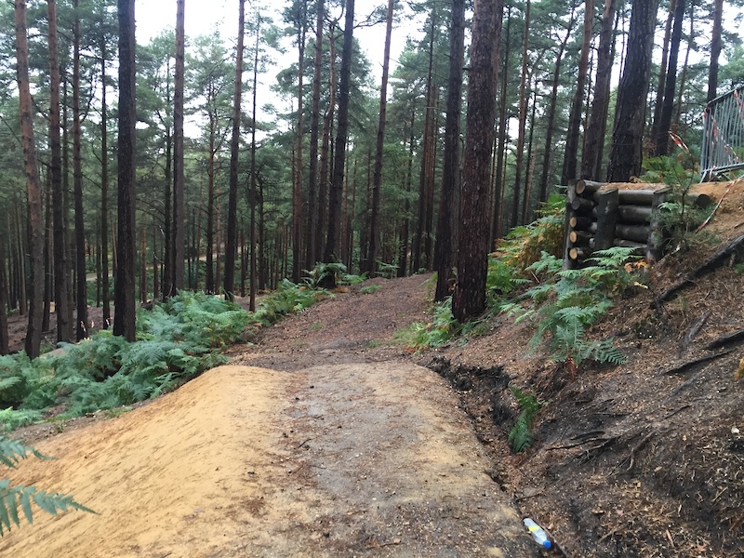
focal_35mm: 29
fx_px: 623
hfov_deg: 61.7
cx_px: 372
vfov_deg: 48.2
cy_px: 279
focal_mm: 4.15
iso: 50
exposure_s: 1/33
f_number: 2.2
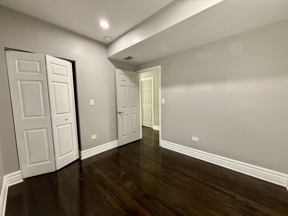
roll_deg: +1.3
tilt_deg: -3.4
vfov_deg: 85.7
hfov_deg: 102.1
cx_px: 144
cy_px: 108
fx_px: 116
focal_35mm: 14
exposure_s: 1/60
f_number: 2.2
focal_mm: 2.22
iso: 250
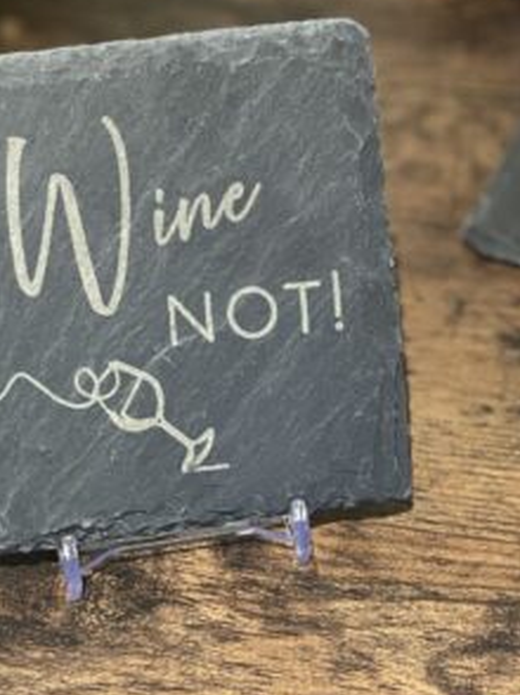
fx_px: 2367
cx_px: 95
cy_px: 261
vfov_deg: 16.7
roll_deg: +2.6
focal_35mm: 118
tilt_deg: -39.7
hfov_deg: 12.5
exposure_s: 1/25
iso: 400
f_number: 2
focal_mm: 6
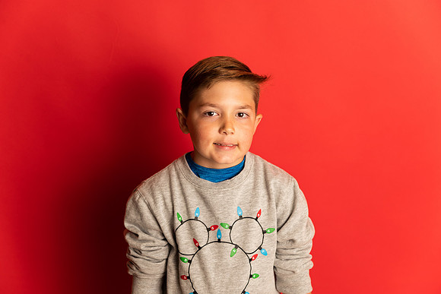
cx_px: 220
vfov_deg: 27.0
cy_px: 147
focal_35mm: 50
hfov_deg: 39.6
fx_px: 613
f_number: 4
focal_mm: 50
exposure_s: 1/160
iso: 100
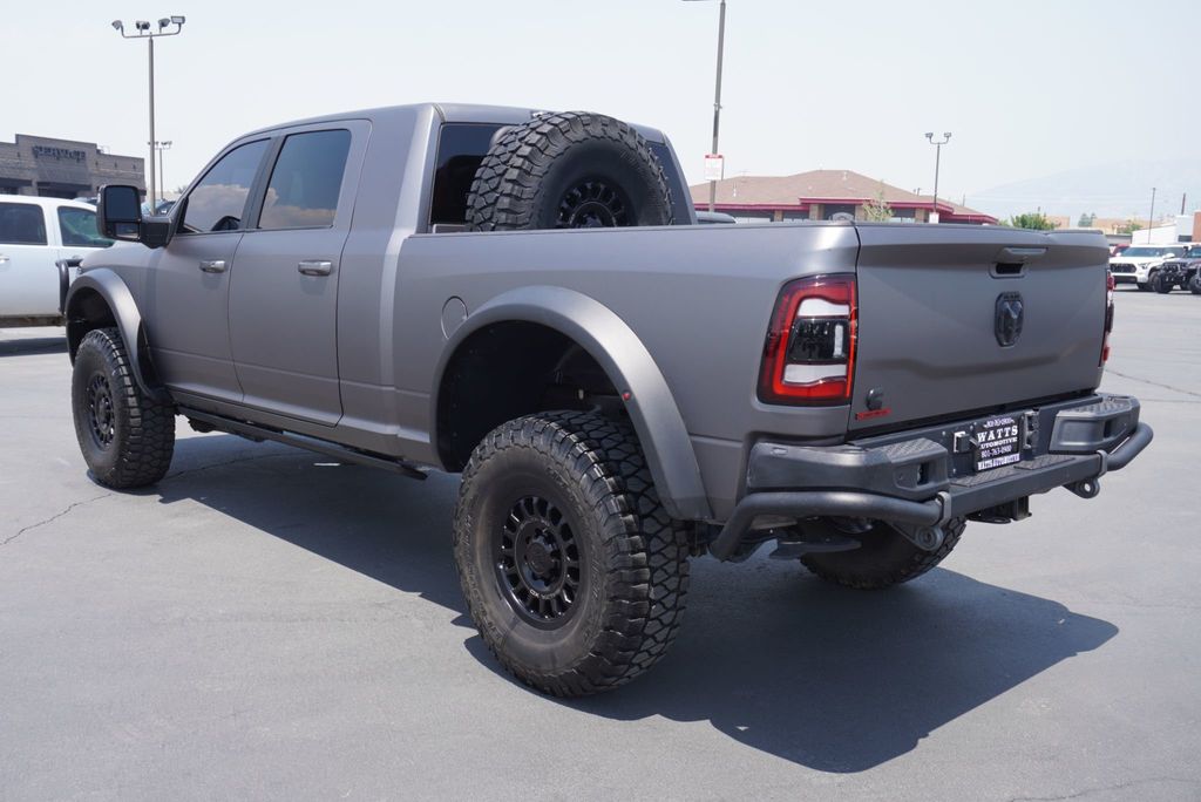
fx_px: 1101
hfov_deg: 57.2
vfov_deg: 40.0
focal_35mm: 33
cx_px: 600
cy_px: 401
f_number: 7.1
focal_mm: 22
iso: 100
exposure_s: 1/160
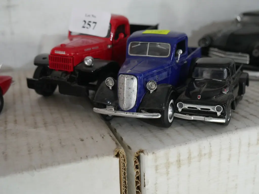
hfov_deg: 42.9
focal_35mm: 44
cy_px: 97
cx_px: 130
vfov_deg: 32.9
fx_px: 329
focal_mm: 22
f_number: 4.7
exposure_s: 1/40
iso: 3200
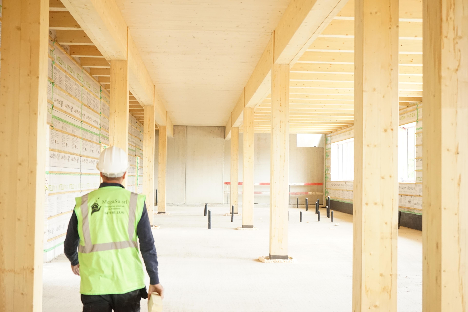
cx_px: 234
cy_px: 156
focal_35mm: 46
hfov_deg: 42.7
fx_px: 598
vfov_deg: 29.2
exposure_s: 1/250
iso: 5000
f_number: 5.6
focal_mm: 46
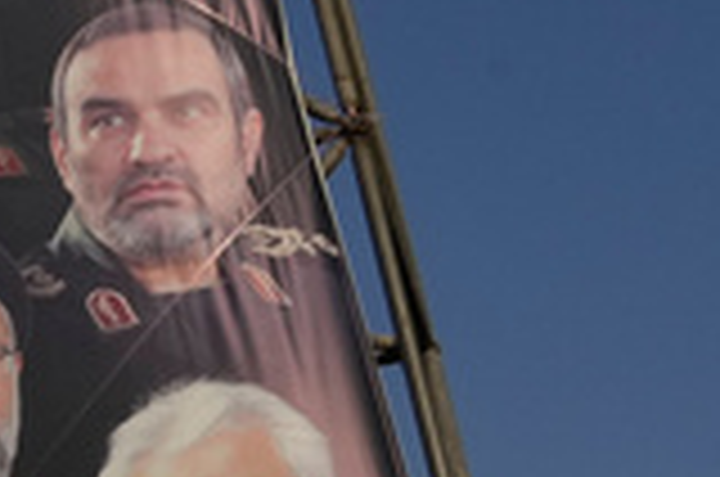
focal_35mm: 154
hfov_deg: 10.1
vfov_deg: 8.9
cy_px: 351
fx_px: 3074
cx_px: -1395
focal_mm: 24
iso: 640
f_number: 16
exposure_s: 1/800
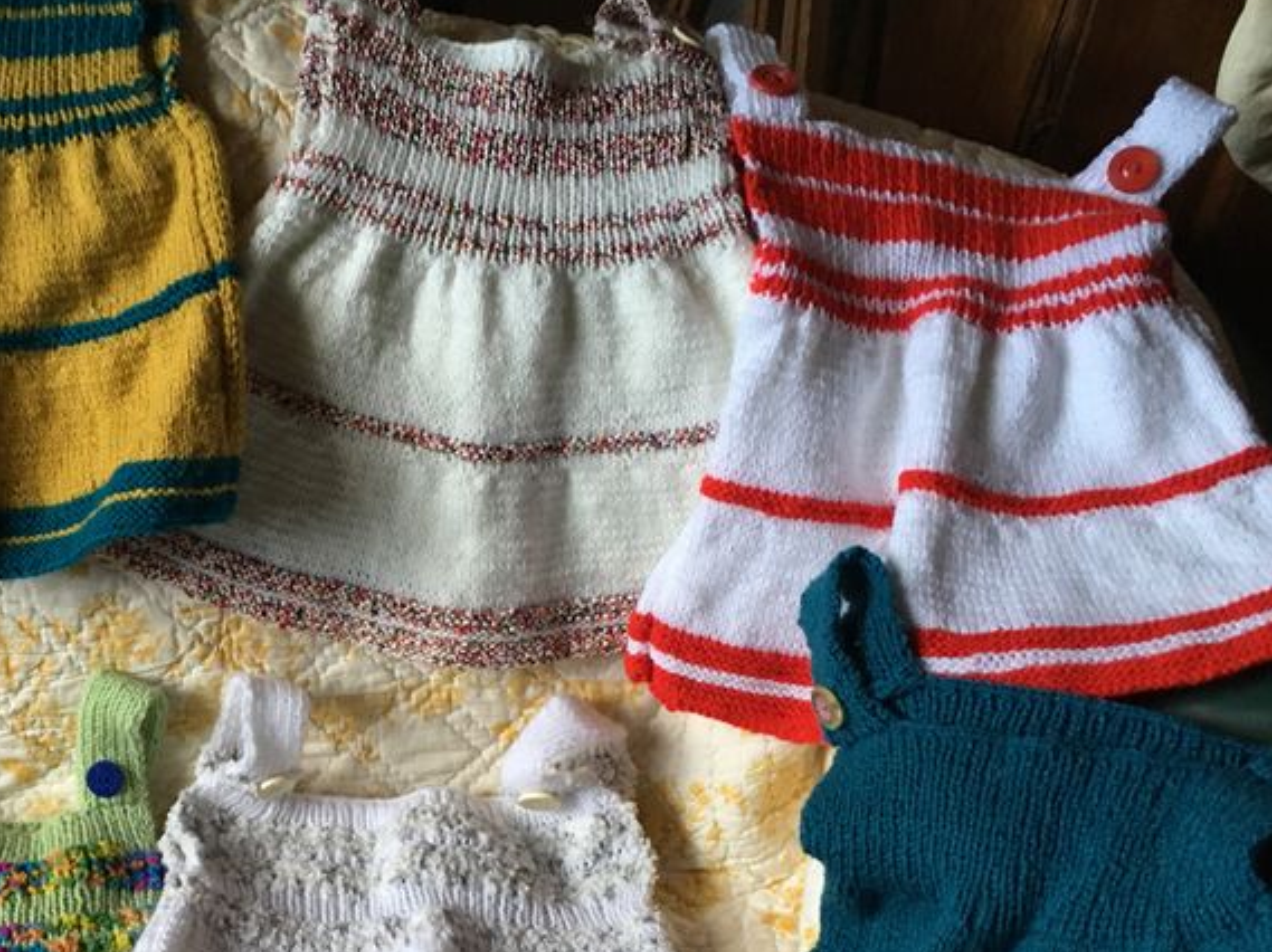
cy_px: 731
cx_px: 248
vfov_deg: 28.1
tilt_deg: -43.4
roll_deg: -1.1
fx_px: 1873
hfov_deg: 36.2
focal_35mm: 51
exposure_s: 1/33
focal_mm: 4.15
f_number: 2.2
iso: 125
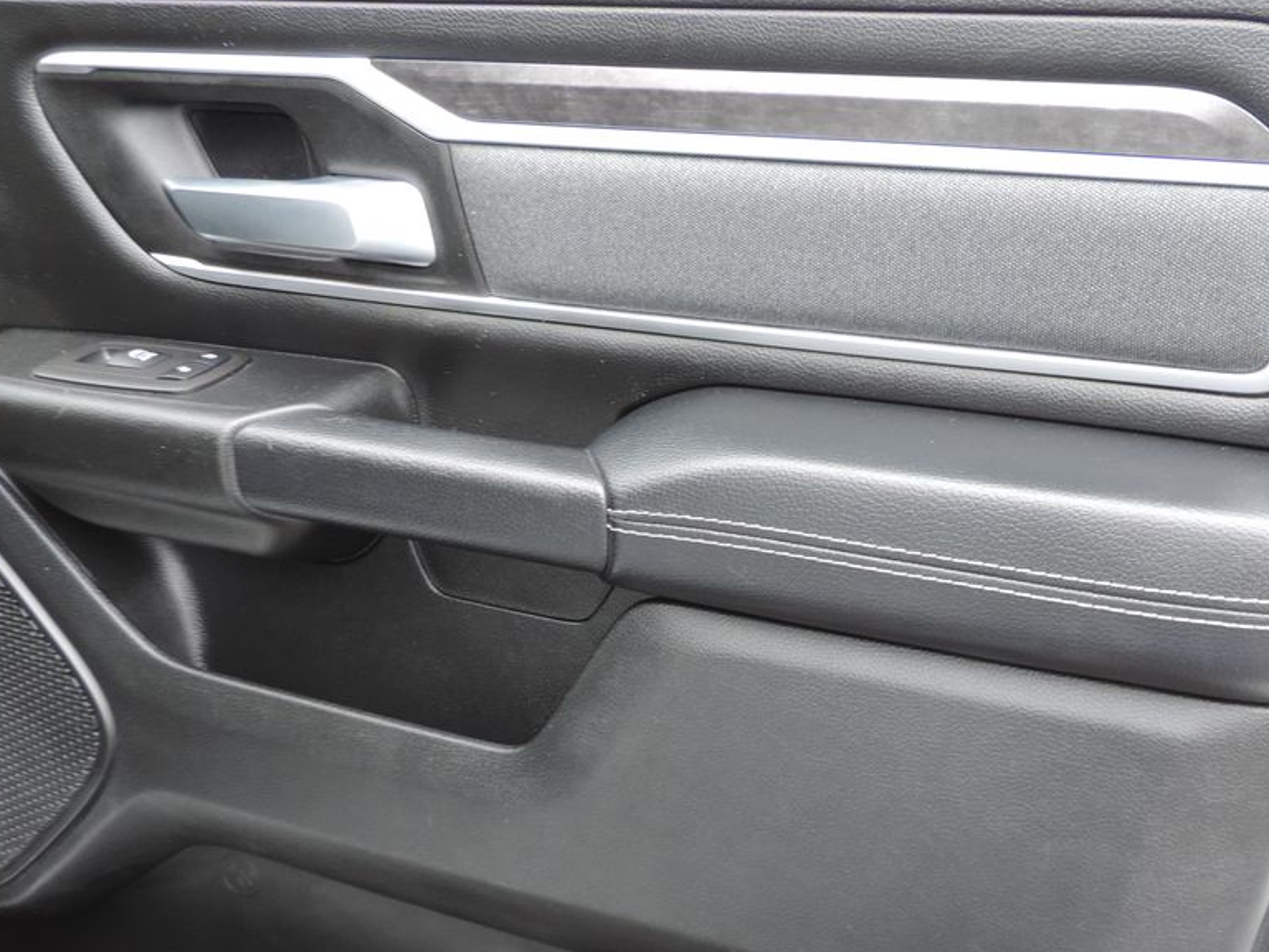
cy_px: 615
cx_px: 722
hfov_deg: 46.7
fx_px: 1466
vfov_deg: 35.7
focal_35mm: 40
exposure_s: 1/30
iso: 100
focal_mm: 4.3
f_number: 3
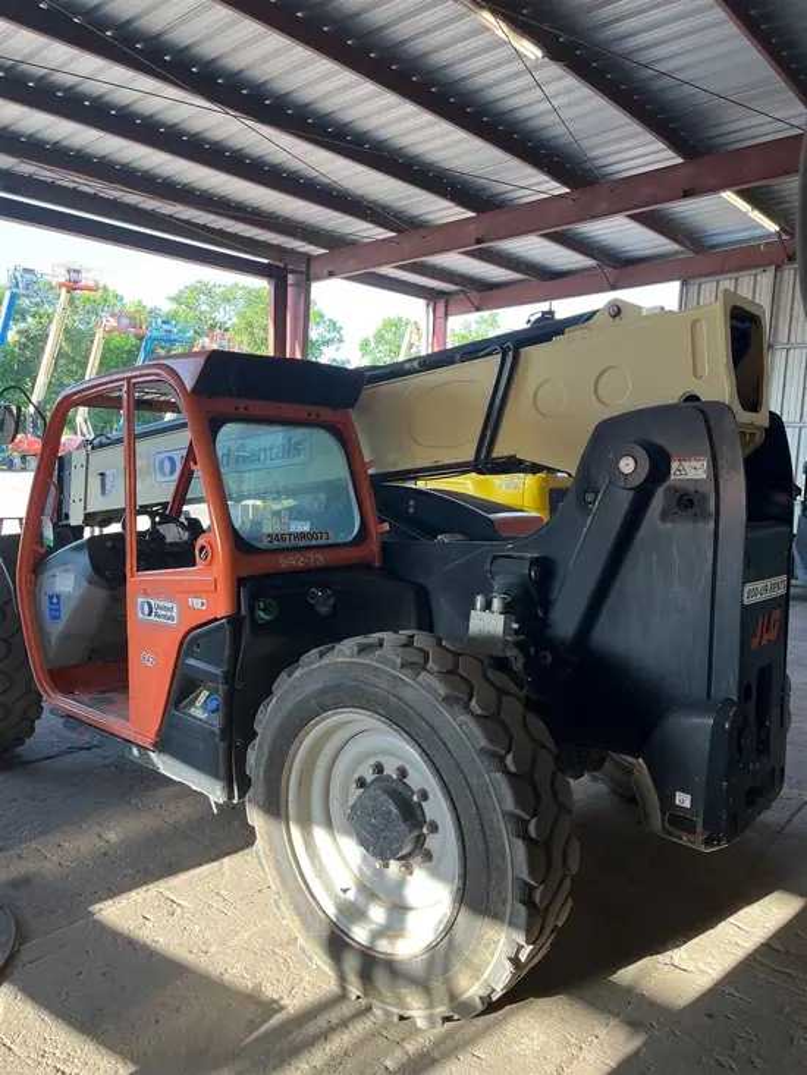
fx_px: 808
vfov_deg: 67.3
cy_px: 538
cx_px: 404
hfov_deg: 53.1
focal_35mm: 26
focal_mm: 5.1
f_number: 1.6
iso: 32
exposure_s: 1/120
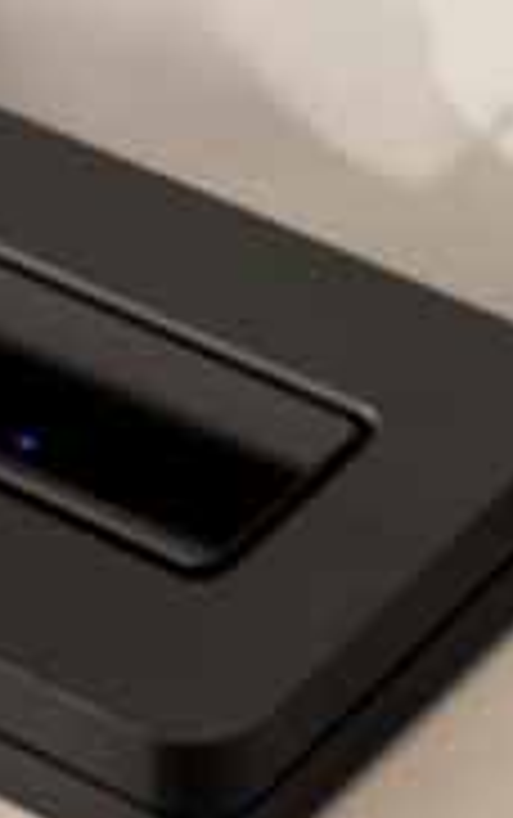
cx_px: 392
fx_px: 5628
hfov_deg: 5.2
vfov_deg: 8.3
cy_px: 840
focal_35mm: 252
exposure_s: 1/10
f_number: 3.5
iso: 80
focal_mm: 50
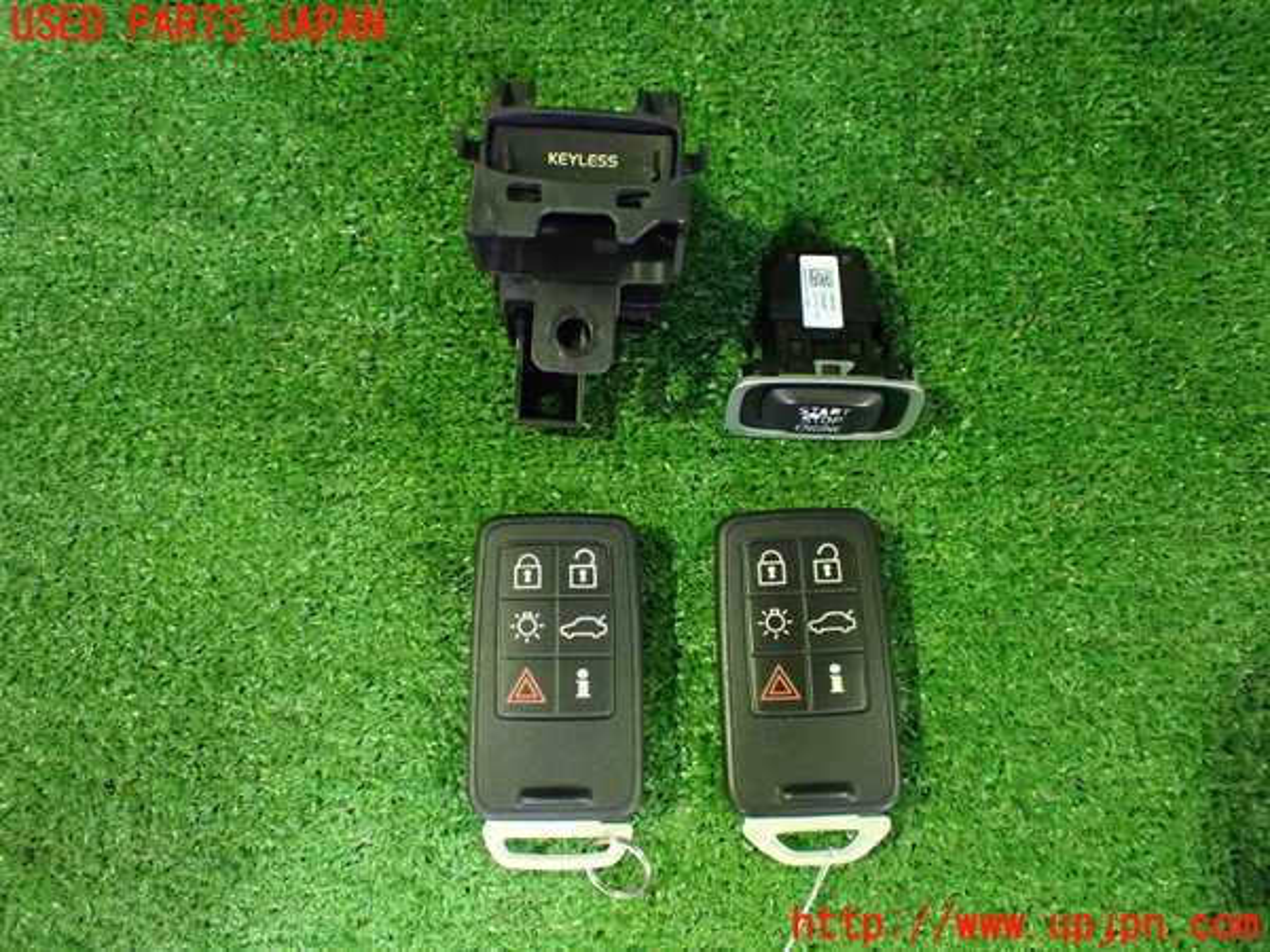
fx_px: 1101
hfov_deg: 60.0
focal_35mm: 30
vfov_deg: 46.8
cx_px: 635
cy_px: 476
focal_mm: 5.4
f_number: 2.3
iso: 1250
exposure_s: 1/30
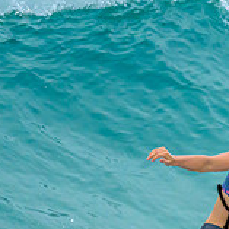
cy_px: 142
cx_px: 250
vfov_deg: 0.5
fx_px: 25784
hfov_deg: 0.5
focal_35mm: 3445
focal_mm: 800
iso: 1600
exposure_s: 1/2000
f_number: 6.3
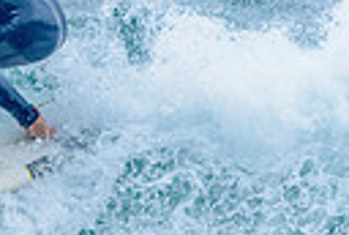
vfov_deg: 0.5
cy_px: 198
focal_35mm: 2839
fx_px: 27587
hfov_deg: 0.7
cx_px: -151
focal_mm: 500
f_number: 5.6
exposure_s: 1/2000
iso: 800
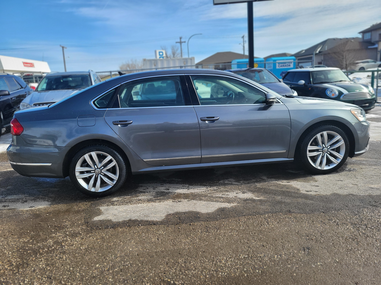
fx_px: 286
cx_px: 190
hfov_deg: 67.3
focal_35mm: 26
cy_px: 142
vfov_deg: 53.1
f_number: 1.8
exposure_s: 1/2216
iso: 40
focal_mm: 5.4
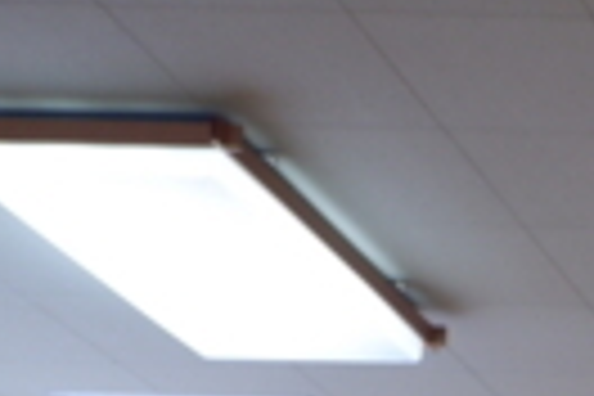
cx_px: 1494
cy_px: 988
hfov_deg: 11.7
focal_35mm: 139
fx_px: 2293
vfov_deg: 8.8
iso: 250
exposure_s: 1/18
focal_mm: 15
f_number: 3.5
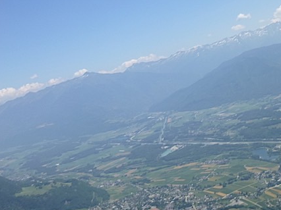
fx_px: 381
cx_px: 168
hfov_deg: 40.3
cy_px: 65
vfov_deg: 30.5
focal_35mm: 47
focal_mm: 4.5
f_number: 9
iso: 100
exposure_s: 1/200
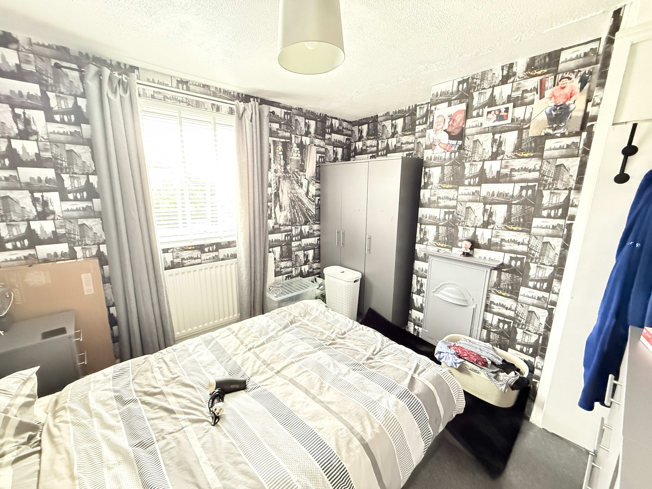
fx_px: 264
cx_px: 326
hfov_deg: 102.1
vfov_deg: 85.7
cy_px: 244
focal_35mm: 14
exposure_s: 1/60
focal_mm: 2.22
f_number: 2.2
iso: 1000
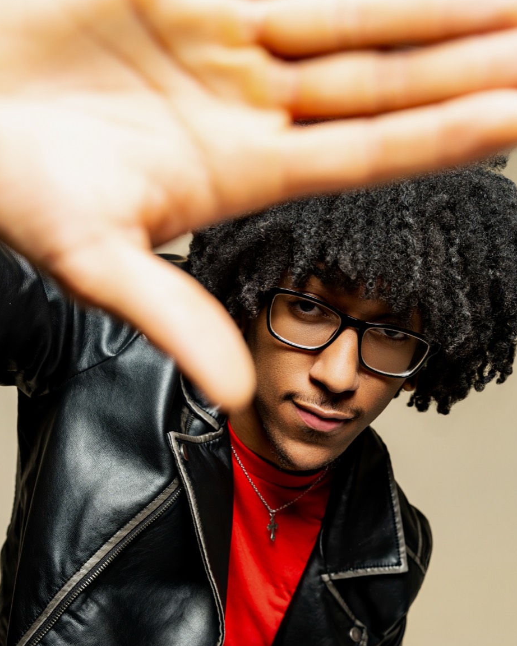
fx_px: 845
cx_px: 275
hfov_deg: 34.0
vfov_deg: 41.3
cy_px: 427
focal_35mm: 44
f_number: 5
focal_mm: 33.9
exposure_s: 1/200
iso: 500
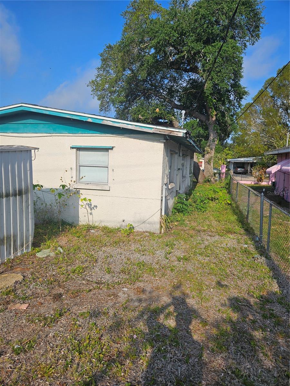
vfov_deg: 73.9
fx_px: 257
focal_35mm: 23
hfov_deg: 58.9
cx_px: 145
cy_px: 193
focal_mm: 5.4
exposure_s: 1/3034
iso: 25
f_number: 1.8
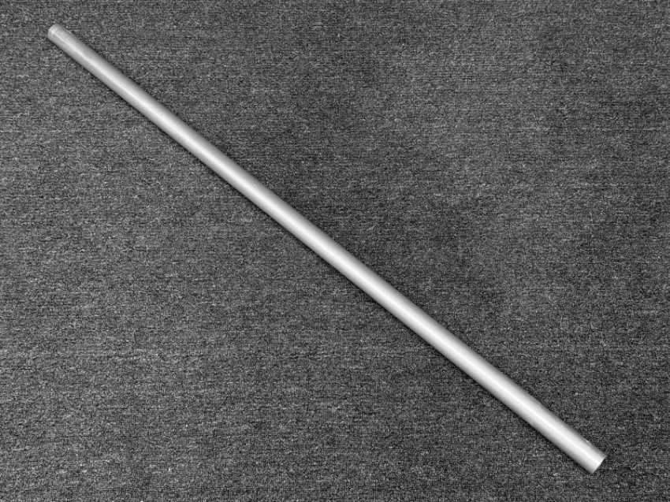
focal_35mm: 48
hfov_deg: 39.7
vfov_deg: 30.3
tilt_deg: -61.0
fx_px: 929
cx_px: 335
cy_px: 251
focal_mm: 6.76
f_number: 1.78
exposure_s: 1/50
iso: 80
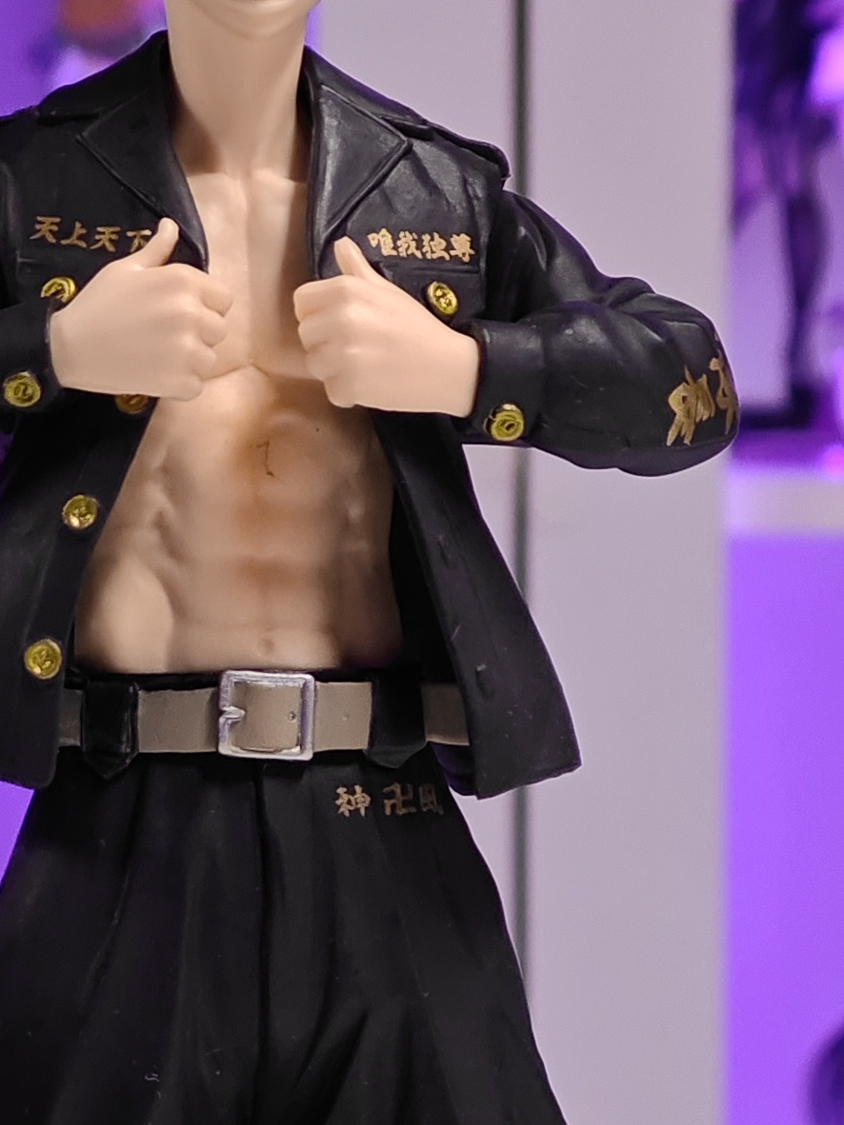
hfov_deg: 6.7
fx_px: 7187
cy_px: 879
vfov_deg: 8.9
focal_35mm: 221
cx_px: 486
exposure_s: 1/33.3
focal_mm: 7.48
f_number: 2.4
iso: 800
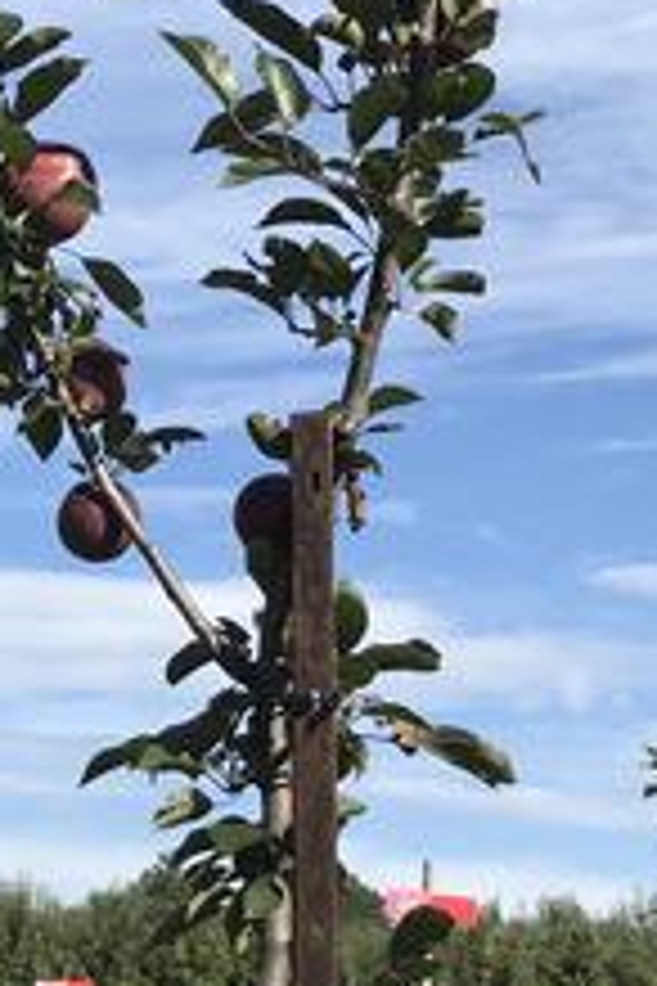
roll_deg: -1.2
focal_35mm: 93
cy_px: 320
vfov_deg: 21.8
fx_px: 2546
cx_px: 137
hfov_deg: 14.6
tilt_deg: +18.5
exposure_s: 1/2398
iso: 20
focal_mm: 3.99
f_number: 1.8
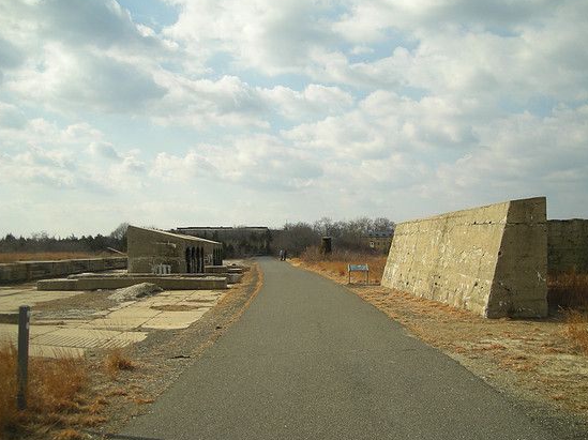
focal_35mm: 37
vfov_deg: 38.6
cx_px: 303
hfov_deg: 50.2
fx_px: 628
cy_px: 221
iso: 50
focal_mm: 5.7
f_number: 5.7
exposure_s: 1/310
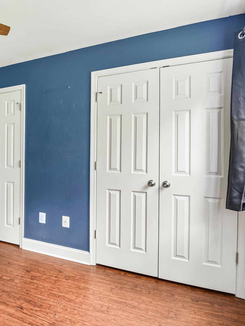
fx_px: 227
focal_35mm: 24
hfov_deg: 51.8
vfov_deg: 71.6
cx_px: 37
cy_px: 159
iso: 400
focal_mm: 16
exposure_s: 1/2
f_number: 8
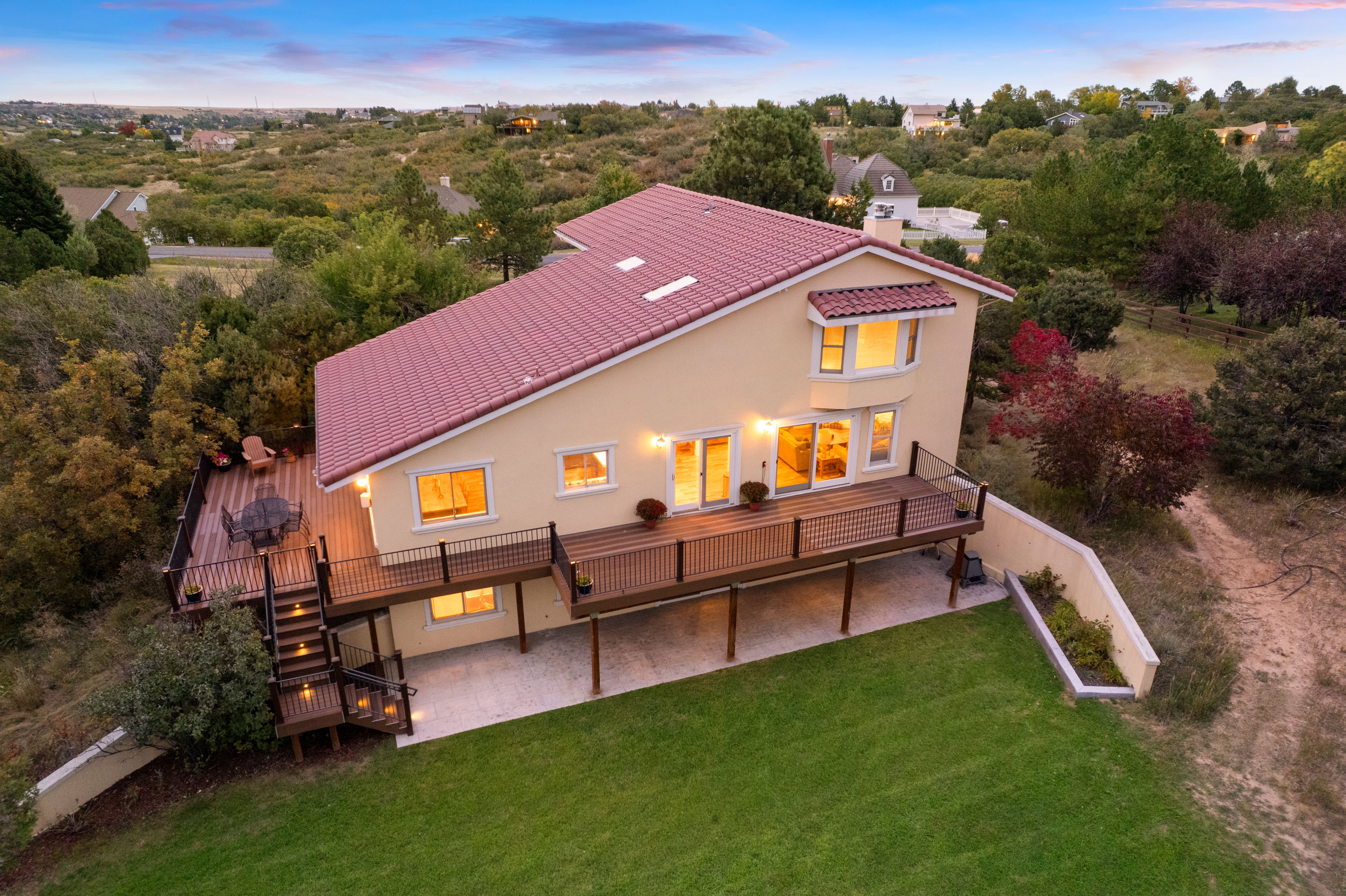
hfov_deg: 78.6
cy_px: 448
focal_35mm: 22
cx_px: 673
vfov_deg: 57.2
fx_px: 822
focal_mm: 8.38
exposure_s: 1/8
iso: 760
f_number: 2.8
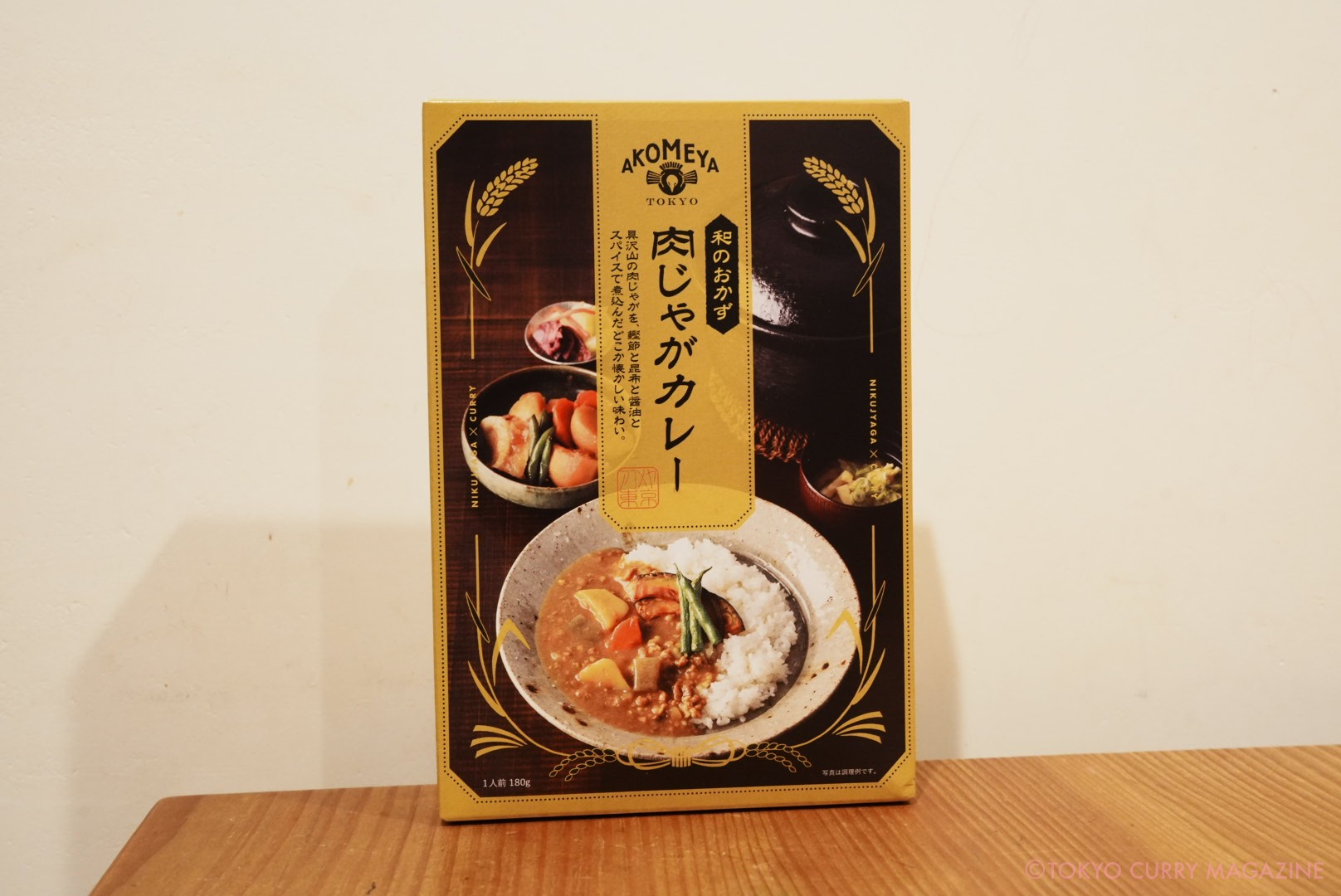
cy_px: 448
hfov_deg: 44.5
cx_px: 670
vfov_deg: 30.6
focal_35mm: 44
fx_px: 1640
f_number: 9
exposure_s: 1/20
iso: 4000
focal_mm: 44
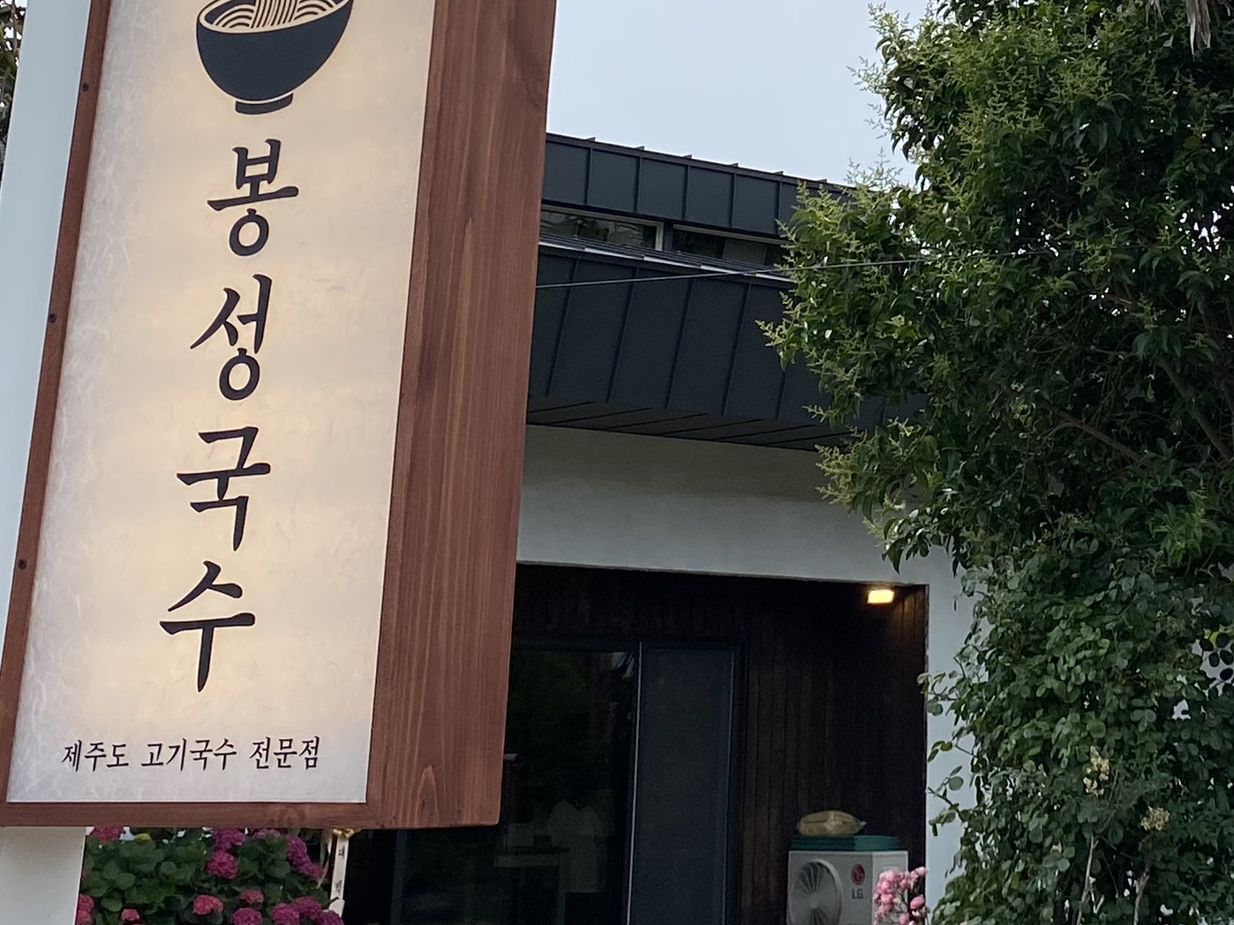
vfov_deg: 18.2
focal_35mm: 75
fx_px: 2673
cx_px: 1047
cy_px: -298
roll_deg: +1.2
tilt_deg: +22.2
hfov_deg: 25.4
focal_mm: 4.25
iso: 32
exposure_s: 1/5747
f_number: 1.8
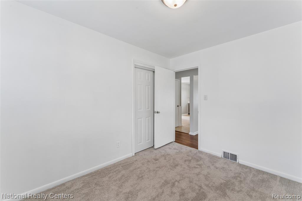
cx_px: 151
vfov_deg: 81.2
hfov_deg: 104.3
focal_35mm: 14
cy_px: 100
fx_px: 117
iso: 400
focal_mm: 14
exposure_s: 1/8
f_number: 13
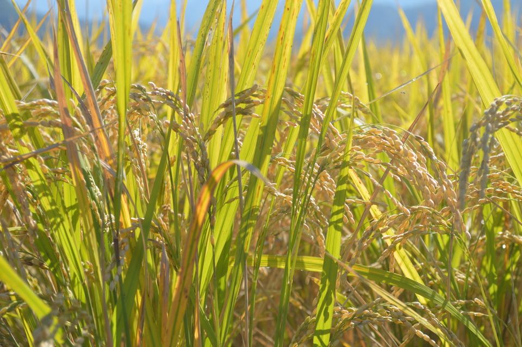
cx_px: 261
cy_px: 174
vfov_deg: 16.5
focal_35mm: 82
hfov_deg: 24.6
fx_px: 1195
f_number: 7.1
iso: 100
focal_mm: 55
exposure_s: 1/200
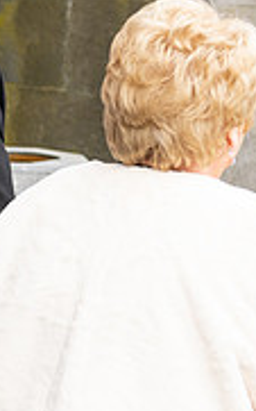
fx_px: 1385
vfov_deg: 16.7
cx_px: -195
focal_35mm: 124
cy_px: 103
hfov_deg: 10.0
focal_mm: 38
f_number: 3.5
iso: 125
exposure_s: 1/160
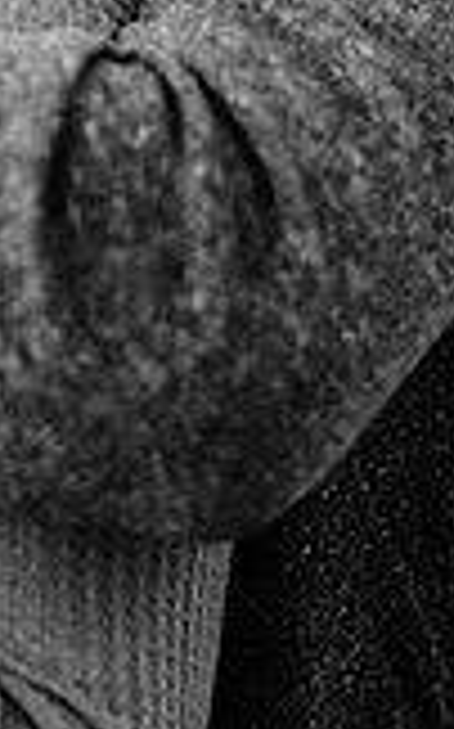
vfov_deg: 12.3
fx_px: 3252
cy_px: -266
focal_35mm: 164
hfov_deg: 7.9
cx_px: -54
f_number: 2.8
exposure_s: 1/200
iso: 500
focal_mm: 58
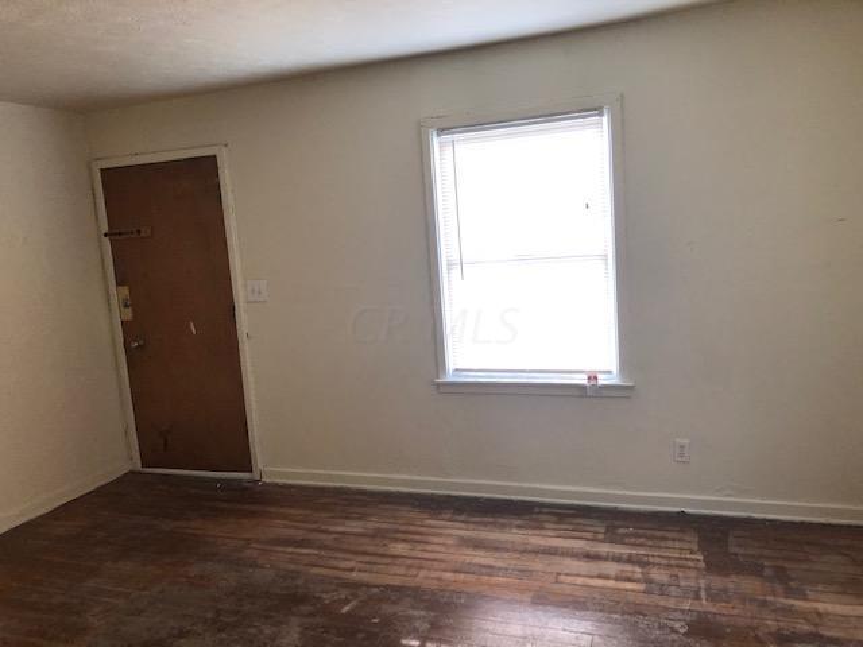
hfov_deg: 63.4
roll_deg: +3.8
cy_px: 324
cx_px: 432
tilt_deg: -10.3
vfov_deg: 49.7
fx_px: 698
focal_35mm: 28
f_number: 1.8
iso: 25
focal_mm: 3.99
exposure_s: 1/30
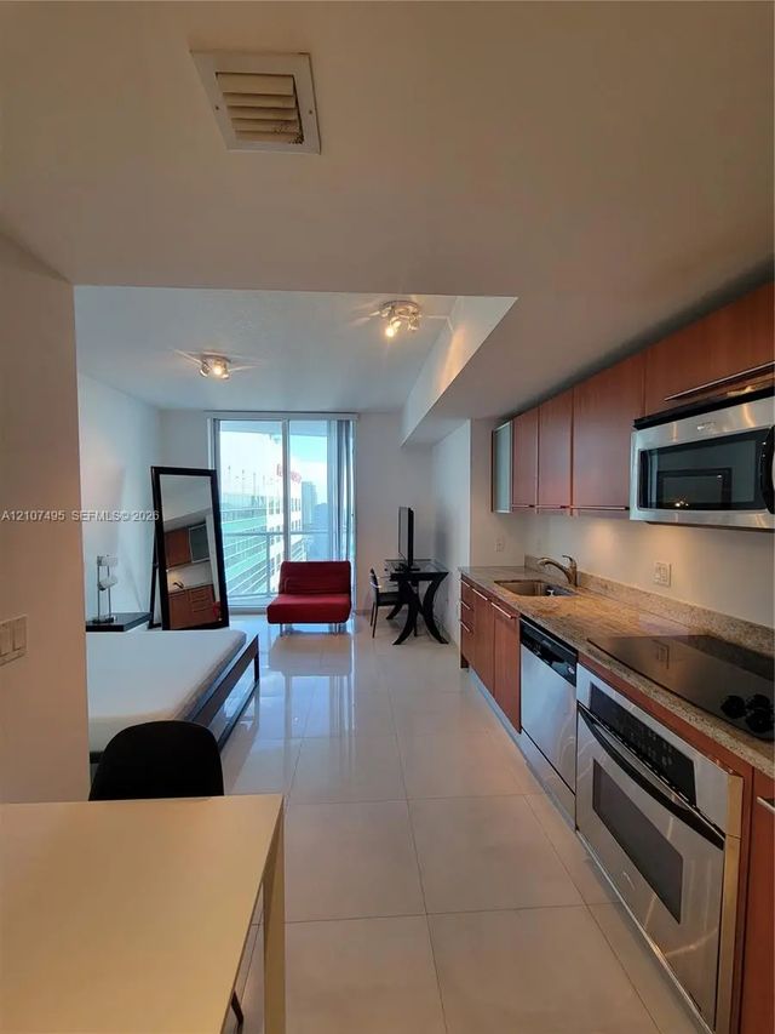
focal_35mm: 13
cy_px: 517
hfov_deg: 89.9
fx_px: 388
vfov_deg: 106.2
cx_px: 388
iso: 80
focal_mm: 2.2
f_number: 2.2
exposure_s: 1/60
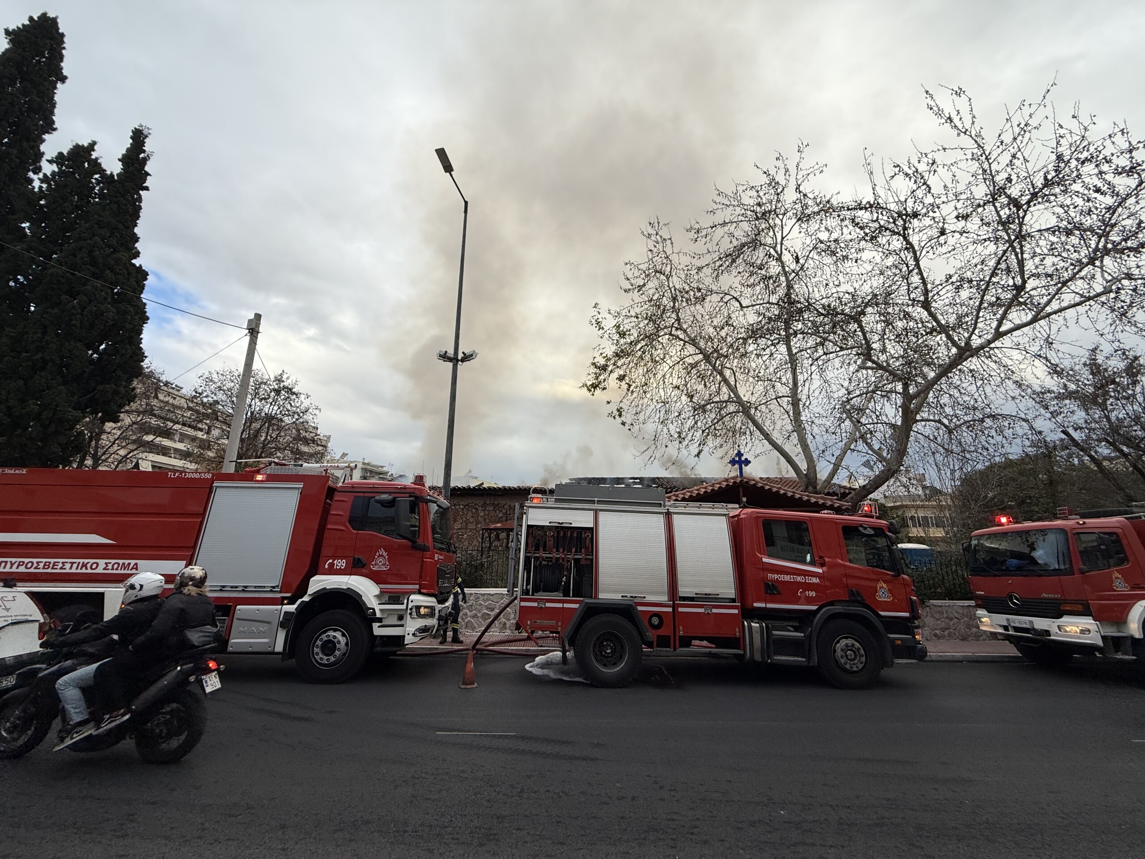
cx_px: 572
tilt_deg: +14.3
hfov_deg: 102.1
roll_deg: -0.6
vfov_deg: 85.7
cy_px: 430
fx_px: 463
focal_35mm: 14
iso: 50
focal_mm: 2.22
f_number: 2.2
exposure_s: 1/625
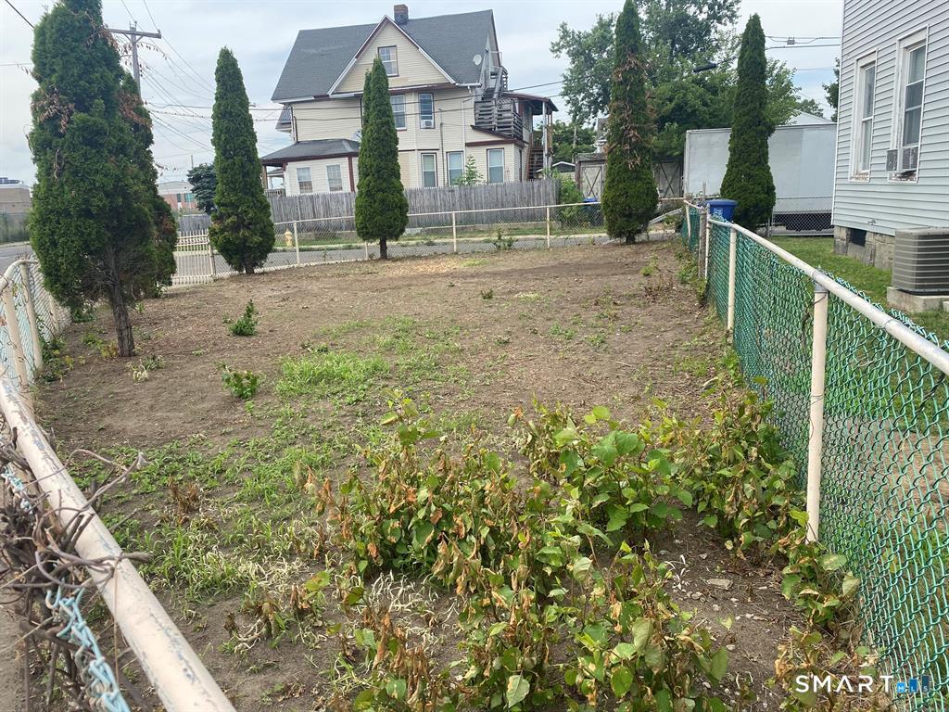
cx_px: 474
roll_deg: +2.4
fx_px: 713
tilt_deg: -12.6
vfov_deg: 53.1
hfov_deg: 67.3
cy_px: 356
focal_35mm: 26
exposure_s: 1/852
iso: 32
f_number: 1.8
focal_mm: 4.25
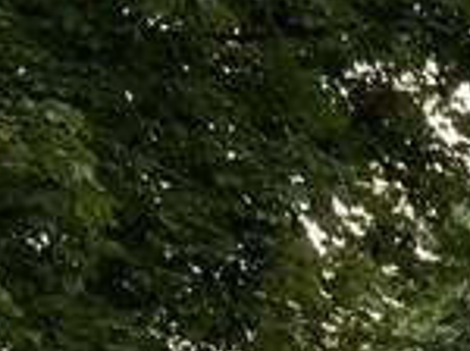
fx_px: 1681
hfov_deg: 15.0
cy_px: 668
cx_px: 664
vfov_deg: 11.0
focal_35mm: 124
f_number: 1.8
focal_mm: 3
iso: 16
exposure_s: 1/130
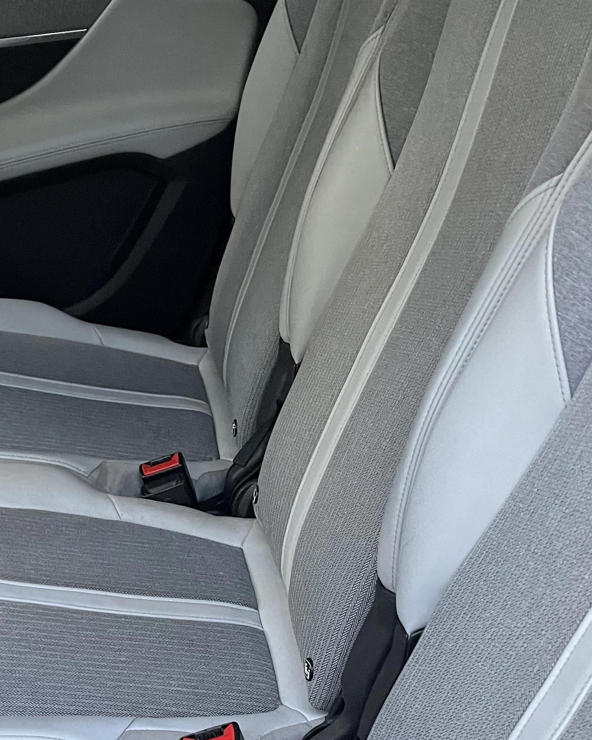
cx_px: 178
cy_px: 537
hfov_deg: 26.5
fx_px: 1248
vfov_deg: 32.5
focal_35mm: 57
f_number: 1.6
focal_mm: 5.1
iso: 400
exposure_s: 1/60
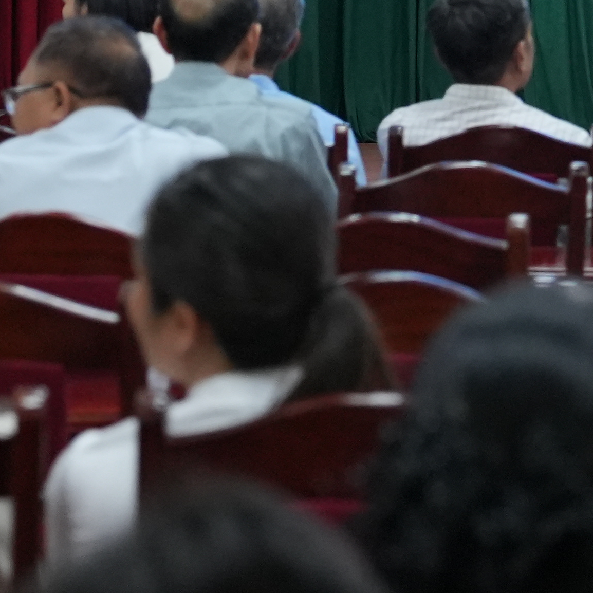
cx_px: 790
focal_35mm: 258
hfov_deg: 6.7
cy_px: -389
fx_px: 5000
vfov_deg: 6.7
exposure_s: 1/500
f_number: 2.8
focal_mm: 50
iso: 2500
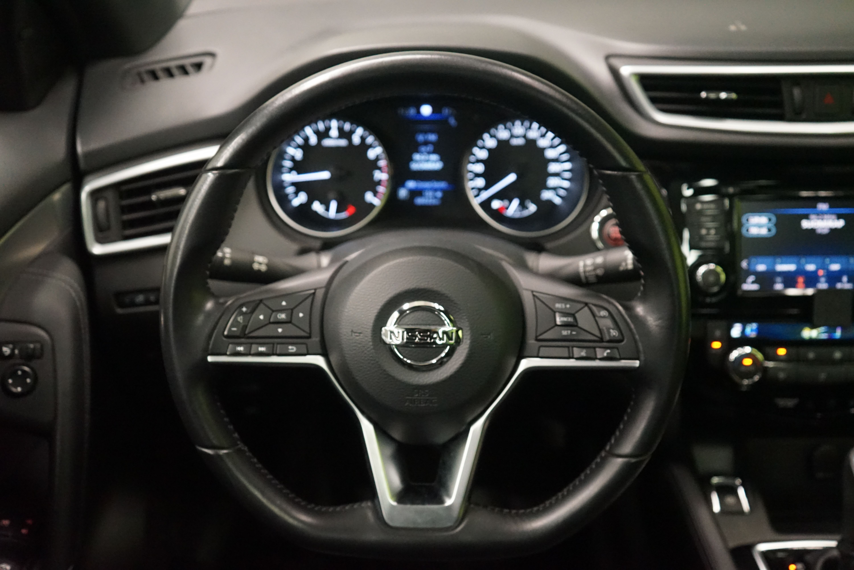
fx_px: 830
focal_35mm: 35
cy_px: 285
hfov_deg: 54.4
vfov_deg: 37.9
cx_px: 427
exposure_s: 1/80
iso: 6400
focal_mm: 35
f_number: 4
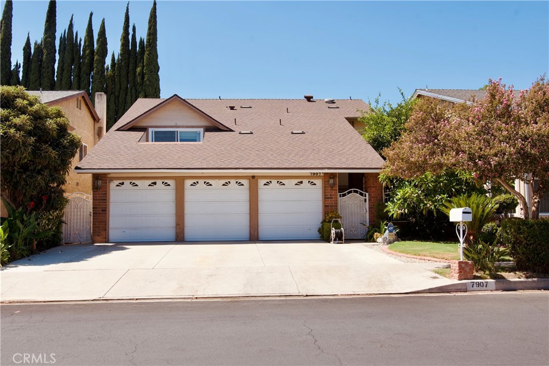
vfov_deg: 40.0
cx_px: 274
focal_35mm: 33
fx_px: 503
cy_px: 183
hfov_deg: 57.2
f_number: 11
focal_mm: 22
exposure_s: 1/100
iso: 100
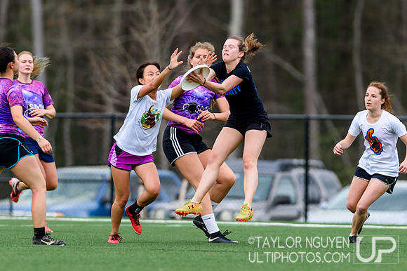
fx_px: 5822
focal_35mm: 515
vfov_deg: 2.7
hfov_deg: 4.0
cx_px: 223
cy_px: 127
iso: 200
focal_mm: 300
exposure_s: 1/1600
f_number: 3.2
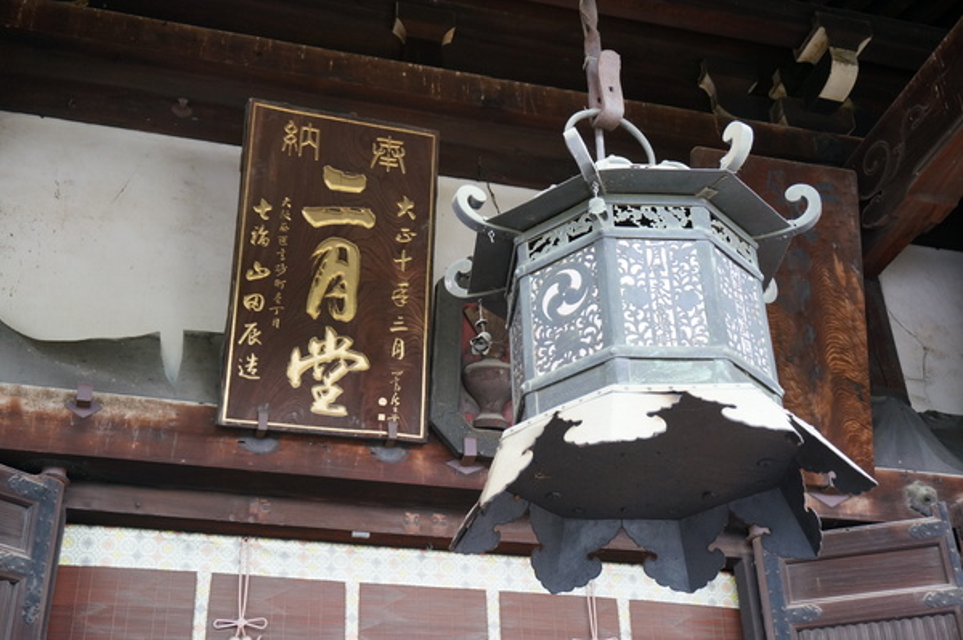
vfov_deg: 28.9
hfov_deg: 42.4
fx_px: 1243
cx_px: 482
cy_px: 320
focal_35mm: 46
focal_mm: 31
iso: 640
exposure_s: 1/60
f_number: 5
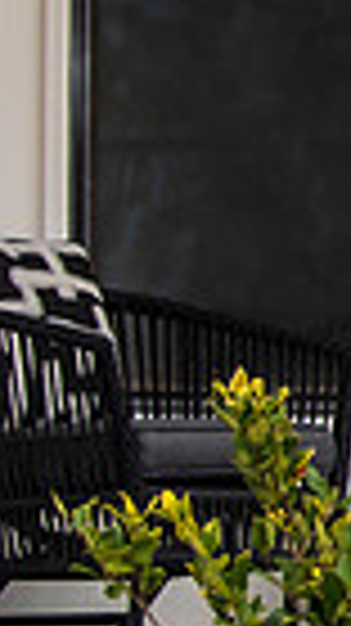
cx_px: 1167
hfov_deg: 3.3
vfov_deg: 6.0
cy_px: 217
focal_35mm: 360
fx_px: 5967
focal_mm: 78
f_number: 2.8
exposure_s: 1/640
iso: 200
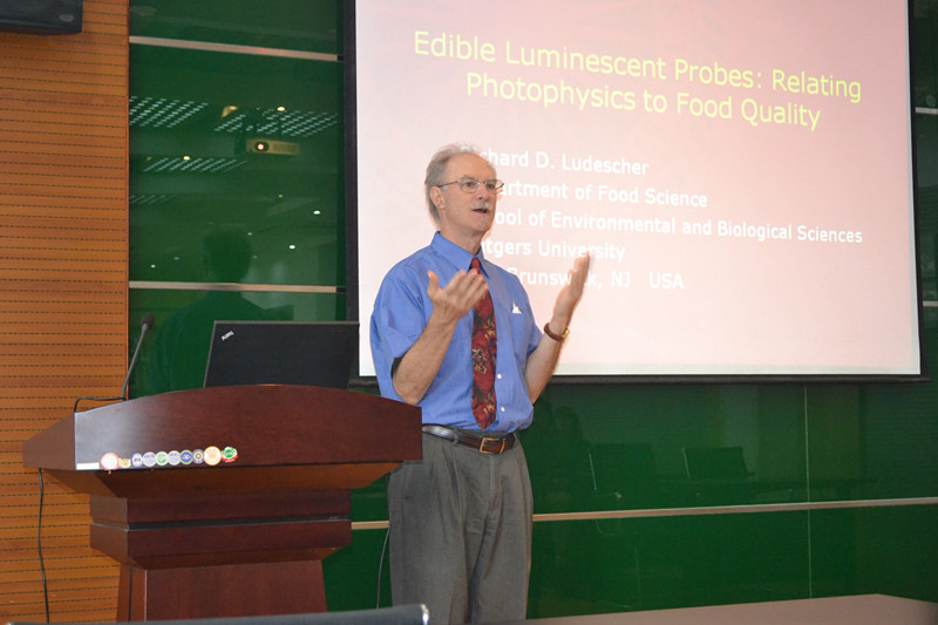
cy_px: 312
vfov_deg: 22.6
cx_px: 469
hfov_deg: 33.4
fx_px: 1563
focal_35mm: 60
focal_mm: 40
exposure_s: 1/60
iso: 3200
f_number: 5.3
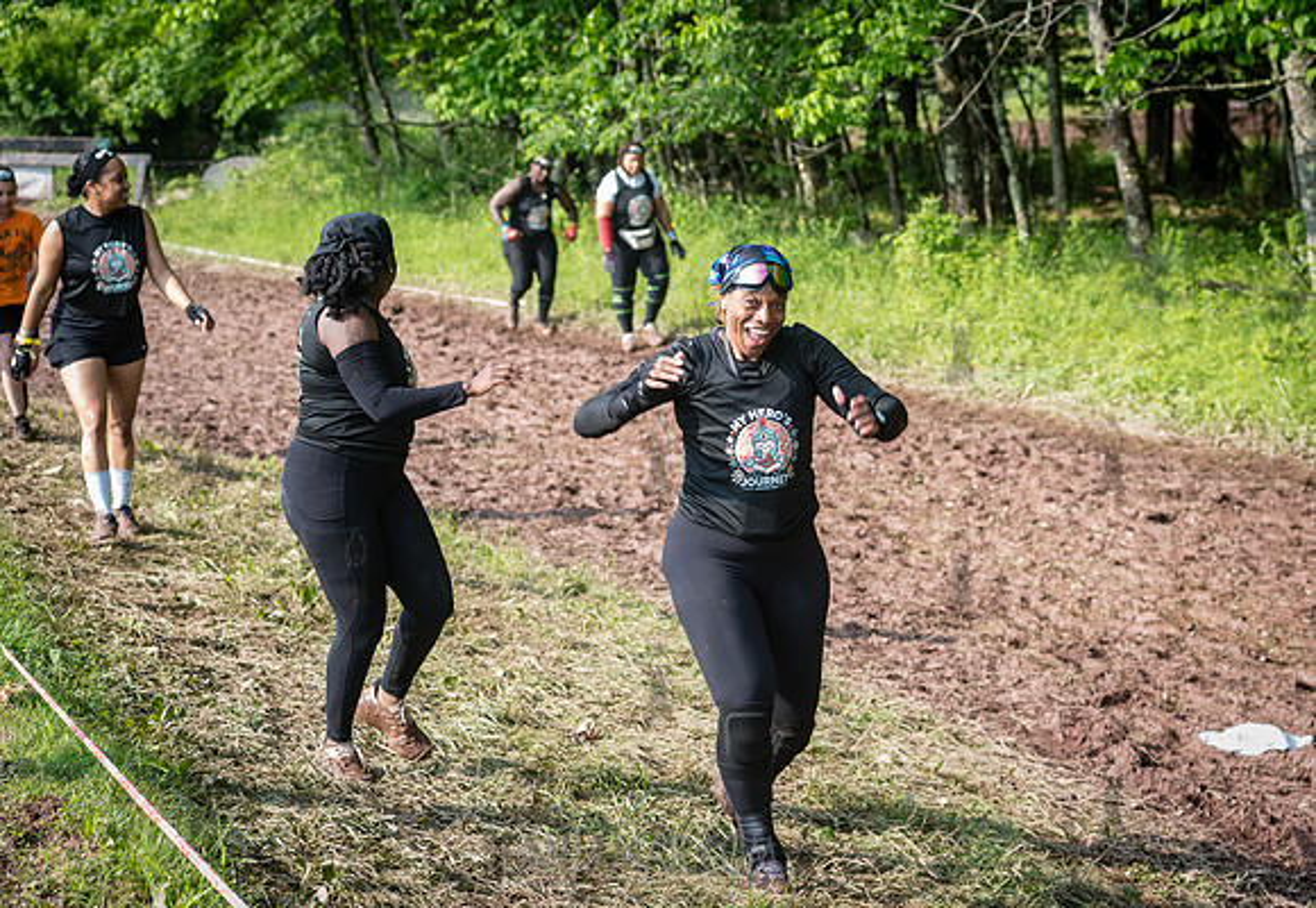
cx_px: 707
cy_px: 392
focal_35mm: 94
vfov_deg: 14.9
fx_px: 3460
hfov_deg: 21.5
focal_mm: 80
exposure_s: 1/200
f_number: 4.5
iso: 250
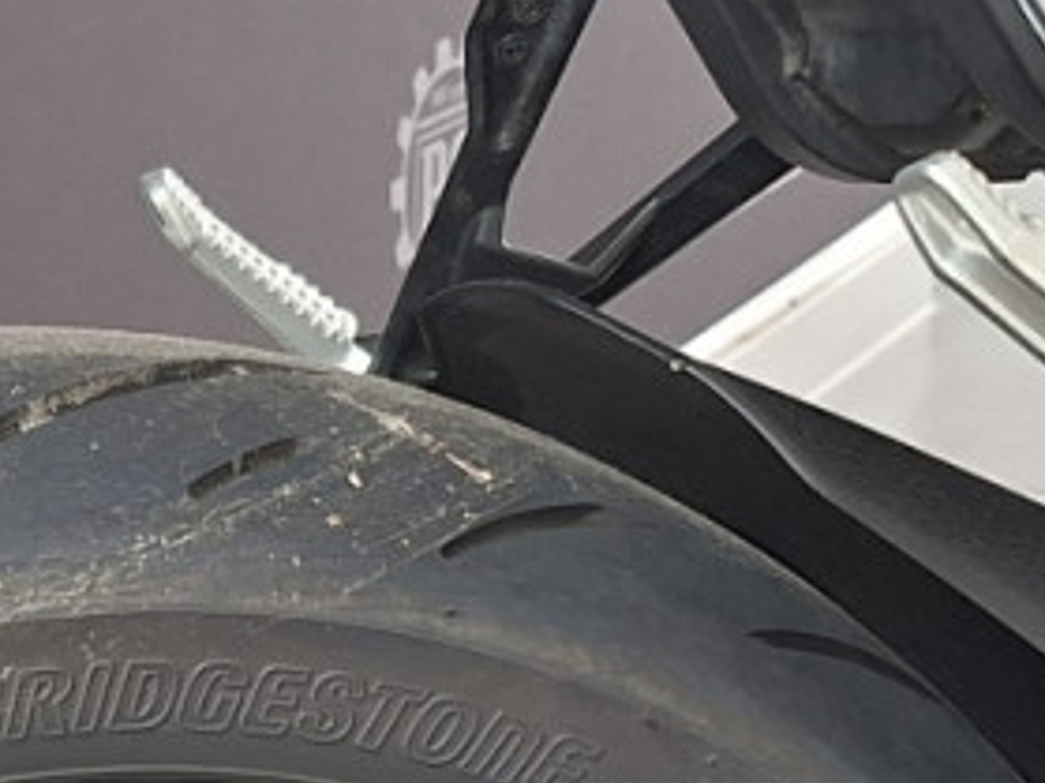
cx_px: -97
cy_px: 596
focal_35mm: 132
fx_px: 3983
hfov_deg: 14.6
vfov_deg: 11.2
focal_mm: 5.54
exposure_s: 1/50
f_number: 1.8
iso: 250
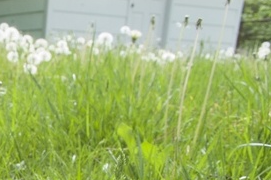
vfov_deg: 16.0
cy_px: 261
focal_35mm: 79
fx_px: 594
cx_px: -96
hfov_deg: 22.5
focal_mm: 18
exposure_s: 1/80
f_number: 13
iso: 400
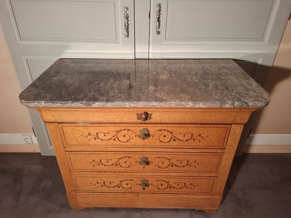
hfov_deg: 73.9
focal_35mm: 23
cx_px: 146
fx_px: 193
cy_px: 109
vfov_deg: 58.9
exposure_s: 1/50
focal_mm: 5.54
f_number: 1.8
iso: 320
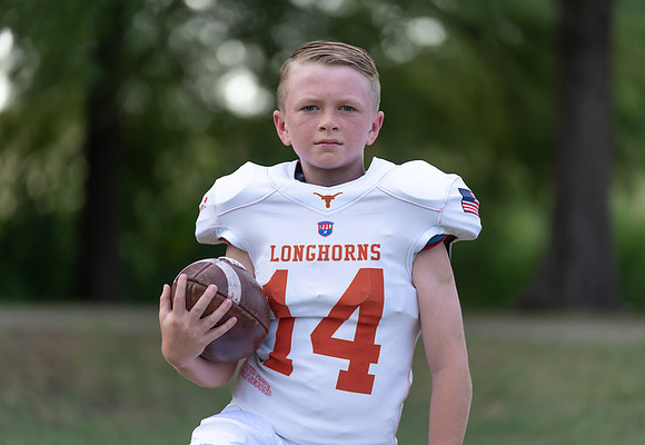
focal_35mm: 165
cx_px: 315
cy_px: 236
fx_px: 2984
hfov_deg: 12.3
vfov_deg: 8.5
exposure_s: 1/400
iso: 100
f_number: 2.8
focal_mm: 152
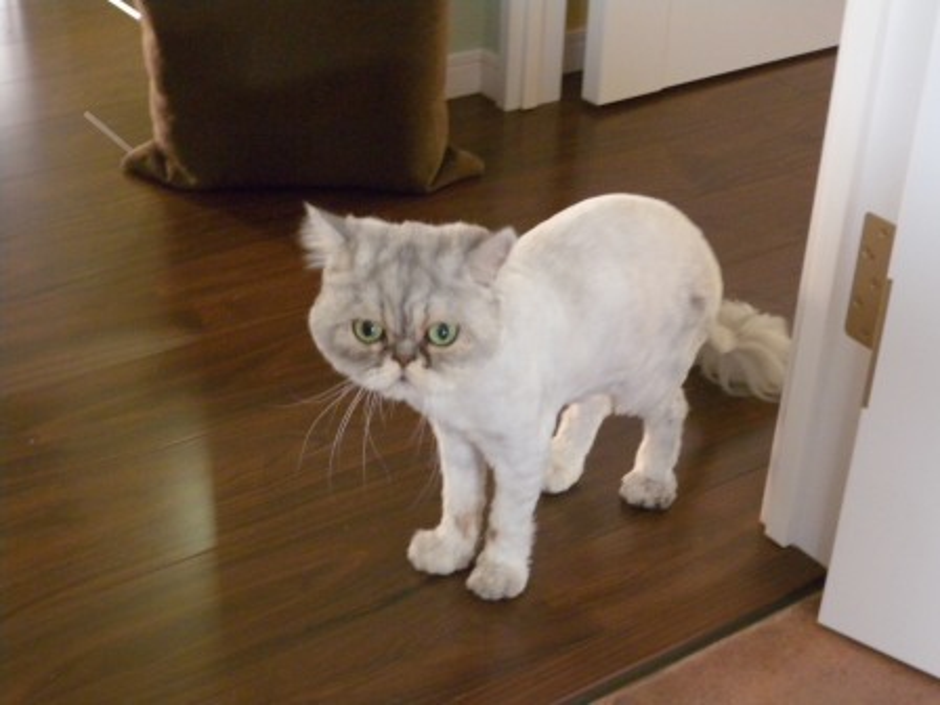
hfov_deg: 33.8
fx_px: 1548
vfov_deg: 25.7
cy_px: 352
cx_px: 470
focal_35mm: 57
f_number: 3.9
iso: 641
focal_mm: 12.3
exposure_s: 1/8.7
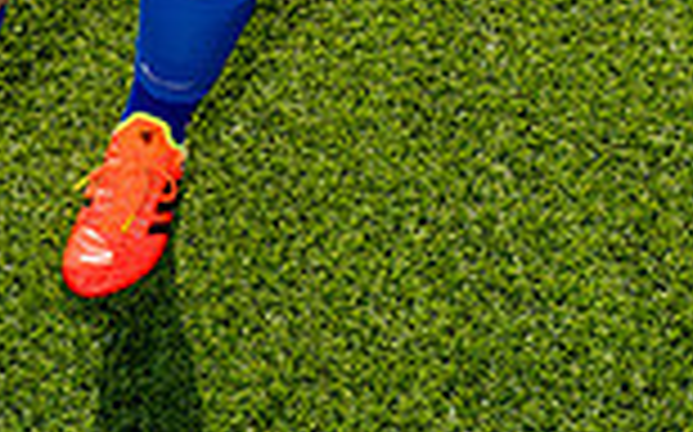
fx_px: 2529
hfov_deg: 15.6
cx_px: 216
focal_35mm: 134
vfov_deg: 9.0
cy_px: -531
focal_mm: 45
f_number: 10
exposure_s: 1/250
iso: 320
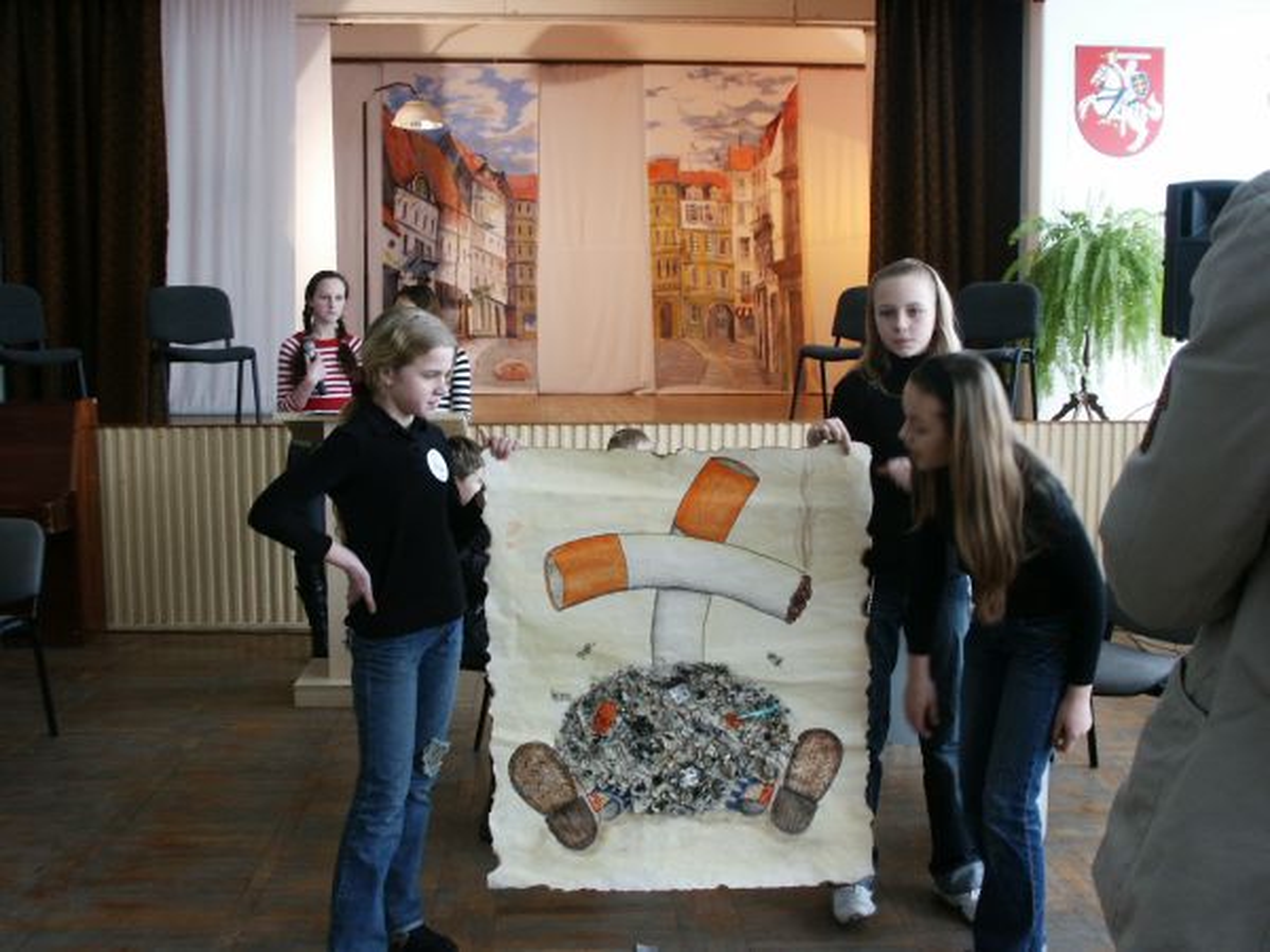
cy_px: 476
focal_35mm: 35
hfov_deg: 52.6
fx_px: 1284
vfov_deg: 40.7
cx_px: 635
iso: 125
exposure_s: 1/45
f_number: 3
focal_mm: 7.18
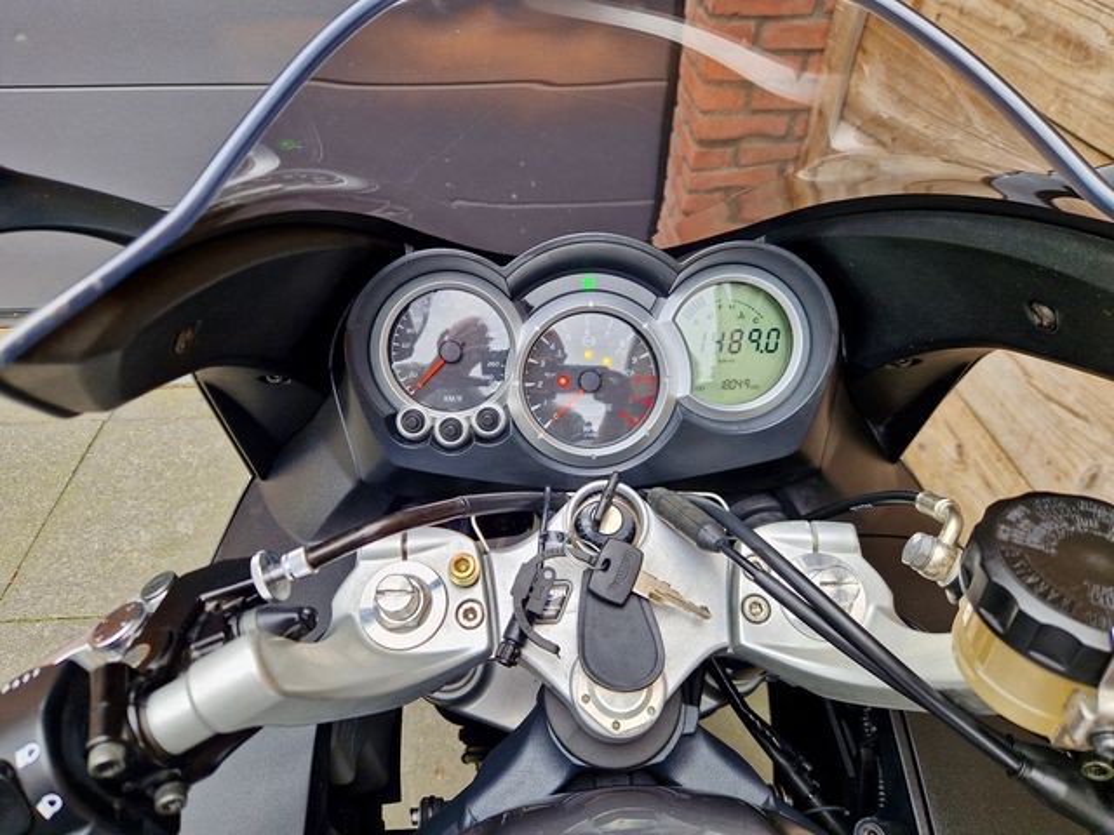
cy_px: 418
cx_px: 557
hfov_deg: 73.9
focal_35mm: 23
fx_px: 740
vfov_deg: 58.9
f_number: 1.8
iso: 50
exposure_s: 1/269
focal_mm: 5.4
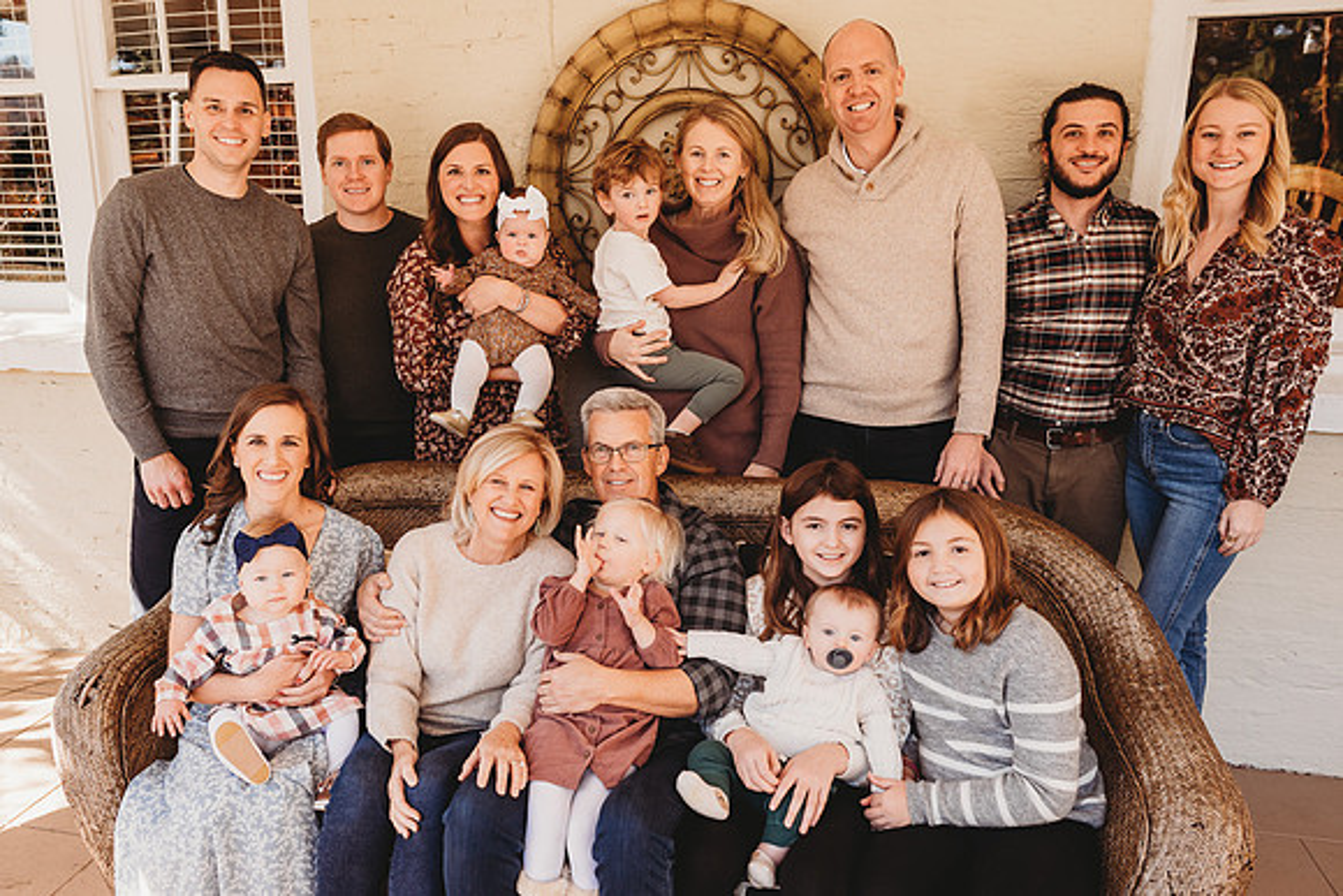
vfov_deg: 48.5
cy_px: 473
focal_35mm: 27
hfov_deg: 67.9
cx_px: 611
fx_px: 994
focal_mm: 24
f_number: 4.5
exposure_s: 1/200
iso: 250
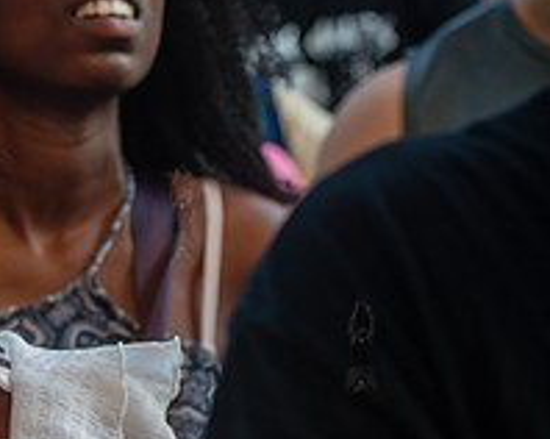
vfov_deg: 7.0
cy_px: 343
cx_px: -178
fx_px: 3578
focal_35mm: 220
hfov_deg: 8.7
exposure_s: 1/500
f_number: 4.5
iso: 400
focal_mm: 80
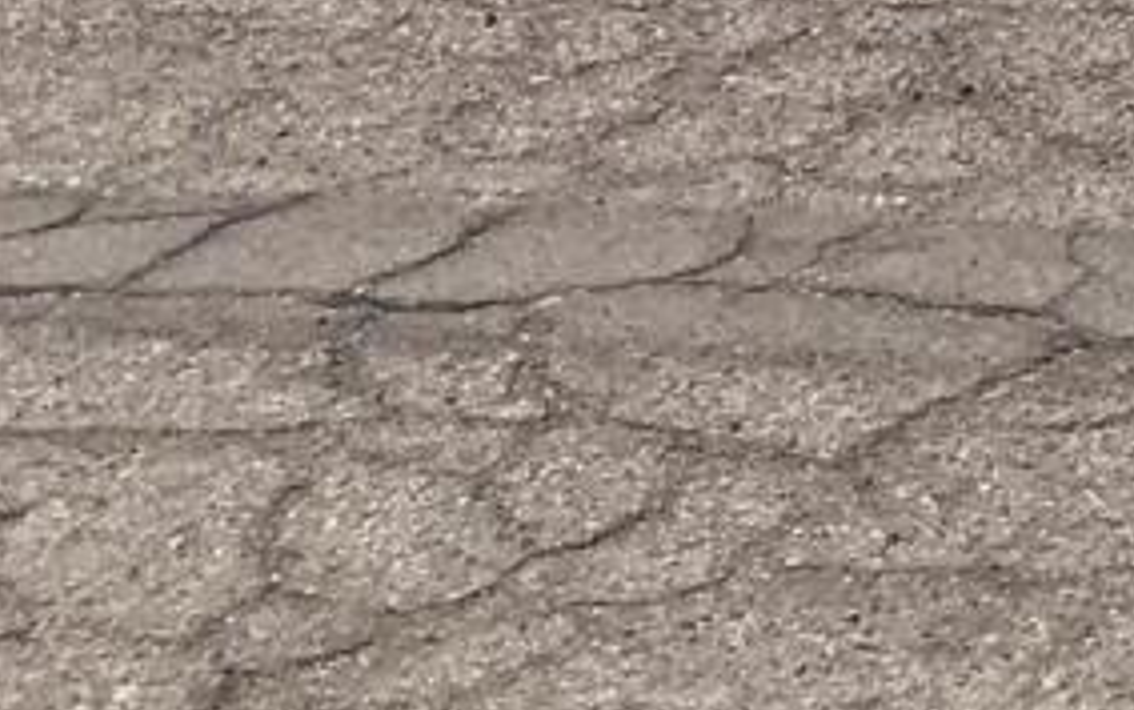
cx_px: 2733
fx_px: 6708
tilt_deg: -3.3
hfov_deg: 8.8
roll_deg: +1.0
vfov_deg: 5.6
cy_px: -1536
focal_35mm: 217
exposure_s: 1/2137
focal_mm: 4.15
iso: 25
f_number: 2.2
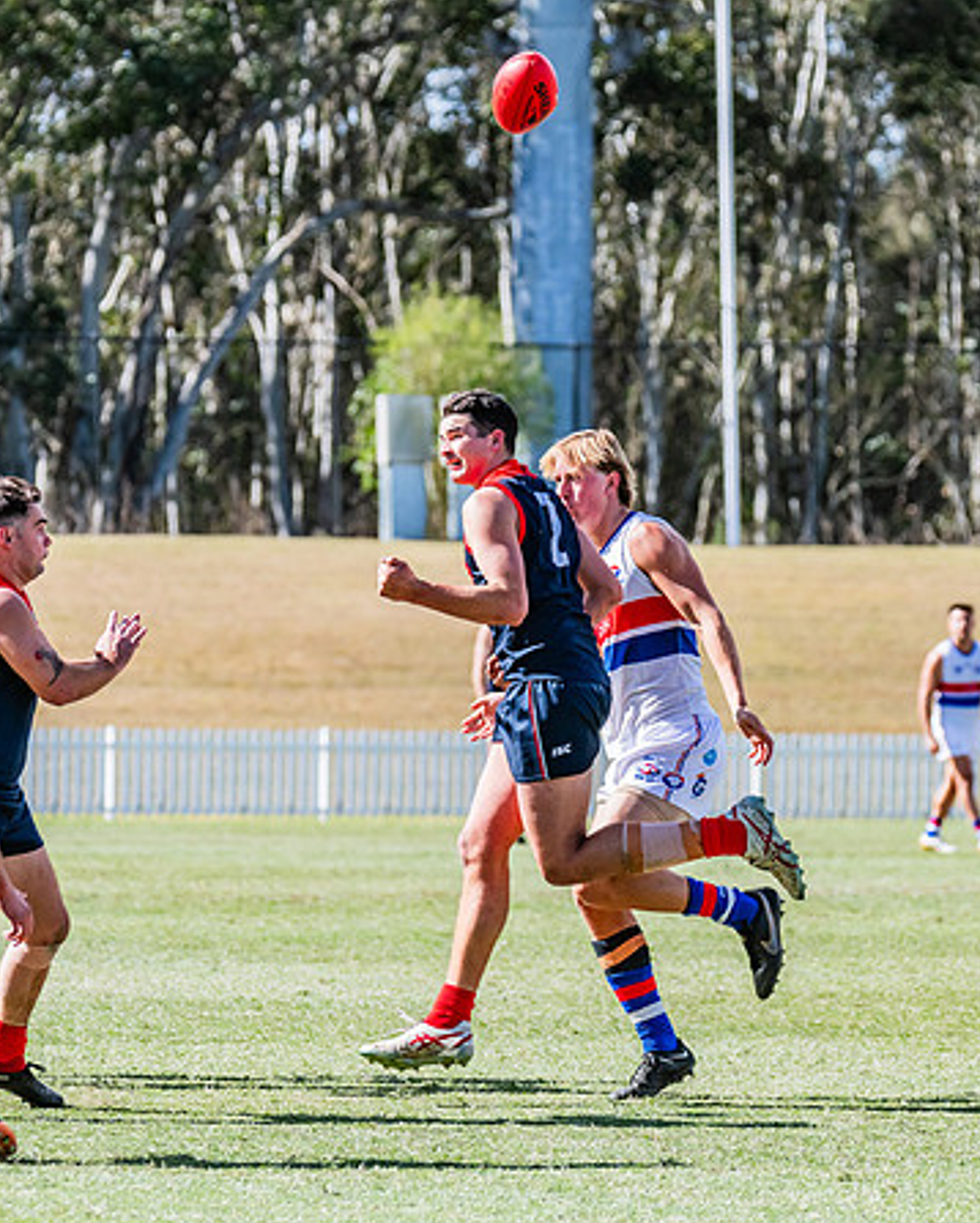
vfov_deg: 5.6
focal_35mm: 345
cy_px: 611
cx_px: 494
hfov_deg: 4.5
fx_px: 12500
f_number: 6.3
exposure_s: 1/2000
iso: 800
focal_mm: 240
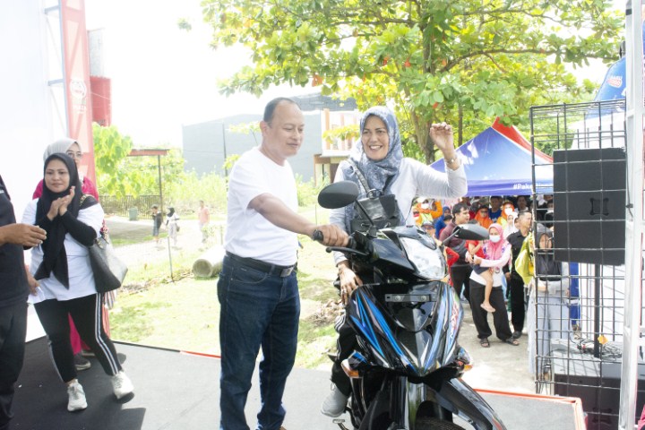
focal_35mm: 27
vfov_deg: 47.9
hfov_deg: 67.4
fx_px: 484
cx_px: 322
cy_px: 215
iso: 4000
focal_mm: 18
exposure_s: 1/1250
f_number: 9
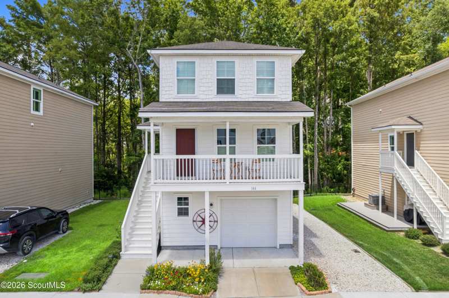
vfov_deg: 57.1
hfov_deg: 78.6
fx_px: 274
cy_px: 149
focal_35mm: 22
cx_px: 224
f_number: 2.8
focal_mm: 8.38
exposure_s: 1/350
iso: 100
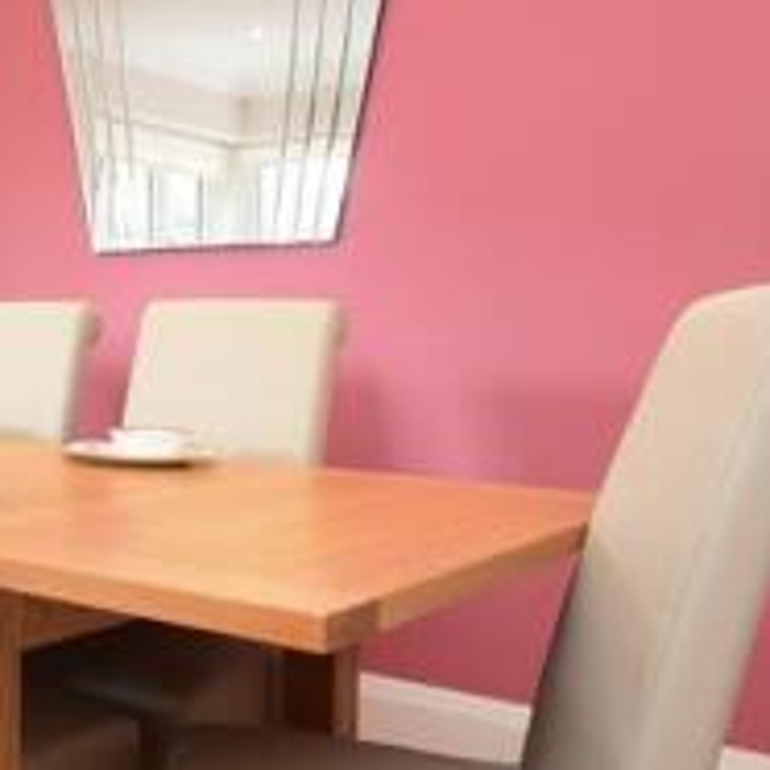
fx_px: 1132
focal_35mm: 45
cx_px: -103
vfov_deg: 37.5
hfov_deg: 32.4
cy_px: 333
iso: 320
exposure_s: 1/10
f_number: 10
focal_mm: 10
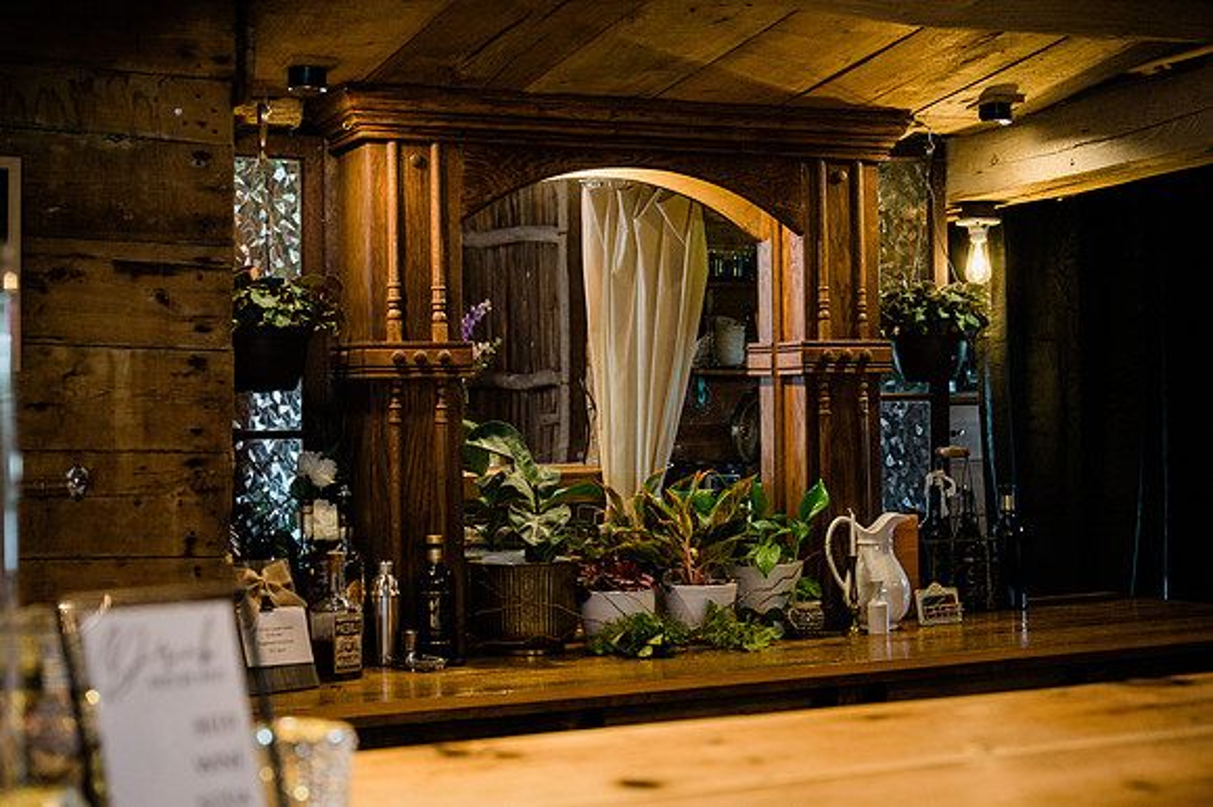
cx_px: 599
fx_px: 1719
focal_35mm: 51
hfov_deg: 38.9
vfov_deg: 26.4
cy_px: 403
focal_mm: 50
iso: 640
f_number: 4.5
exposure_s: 1/200
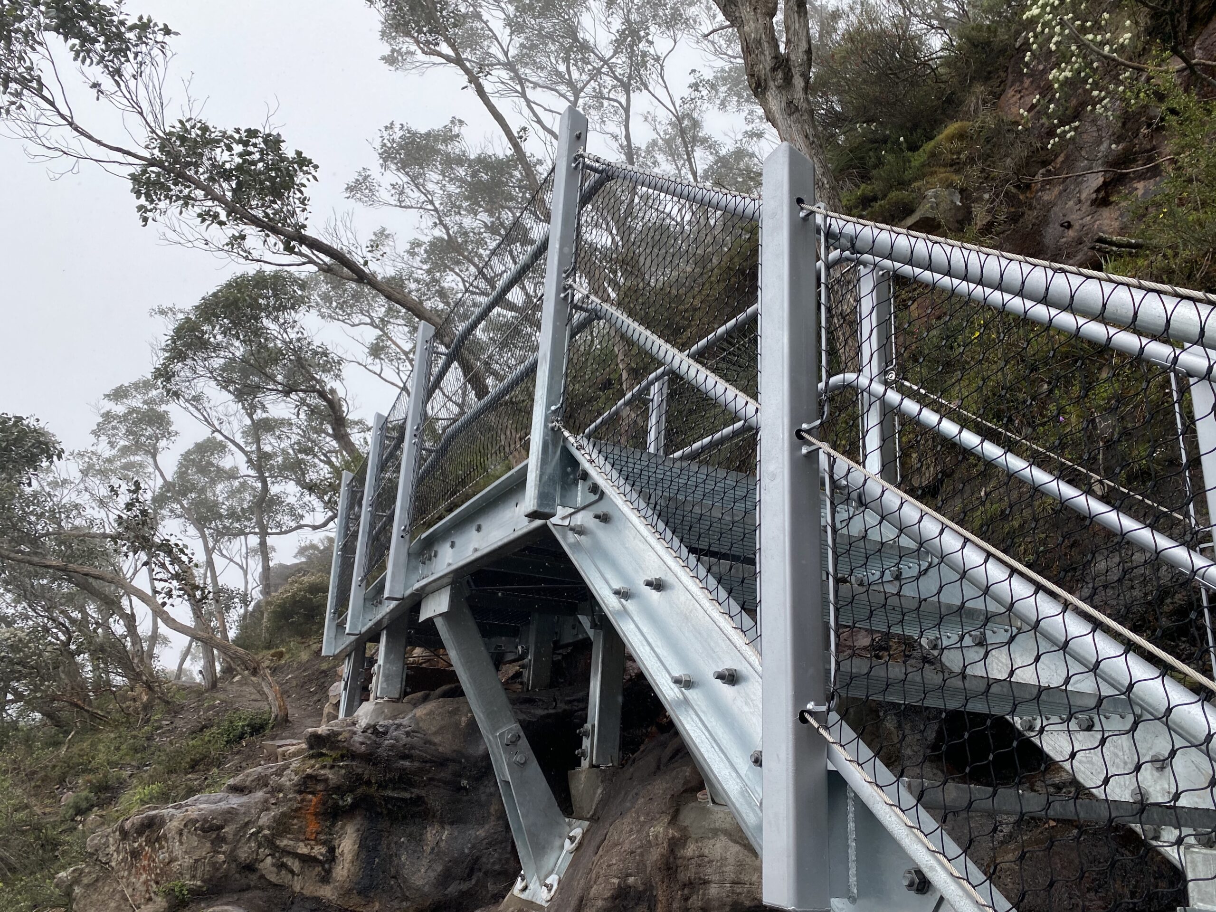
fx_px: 913
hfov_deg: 67.3
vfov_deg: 53.1
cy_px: 456
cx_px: 608
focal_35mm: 26
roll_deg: -4.1
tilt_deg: +17.6
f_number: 1.8
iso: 32
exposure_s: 1/600
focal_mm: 4.25
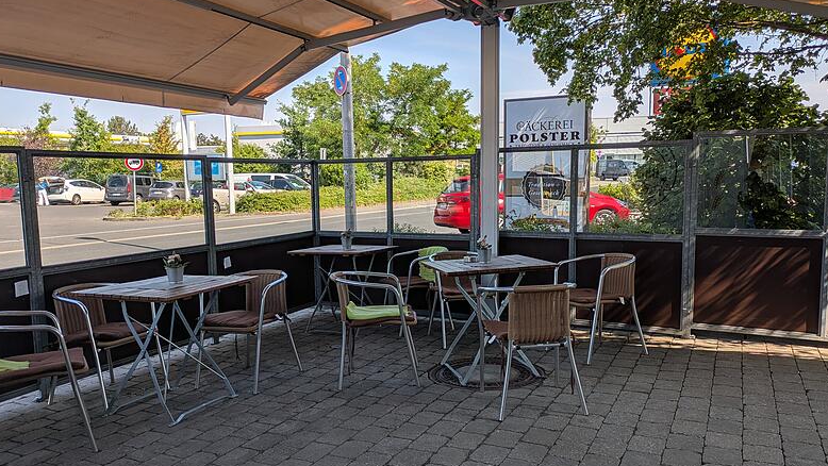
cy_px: 238
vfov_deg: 41.5
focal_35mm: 28
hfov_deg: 67.9
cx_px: 417
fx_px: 615
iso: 52
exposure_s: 1/1420
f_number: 1.89
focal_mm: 5.43
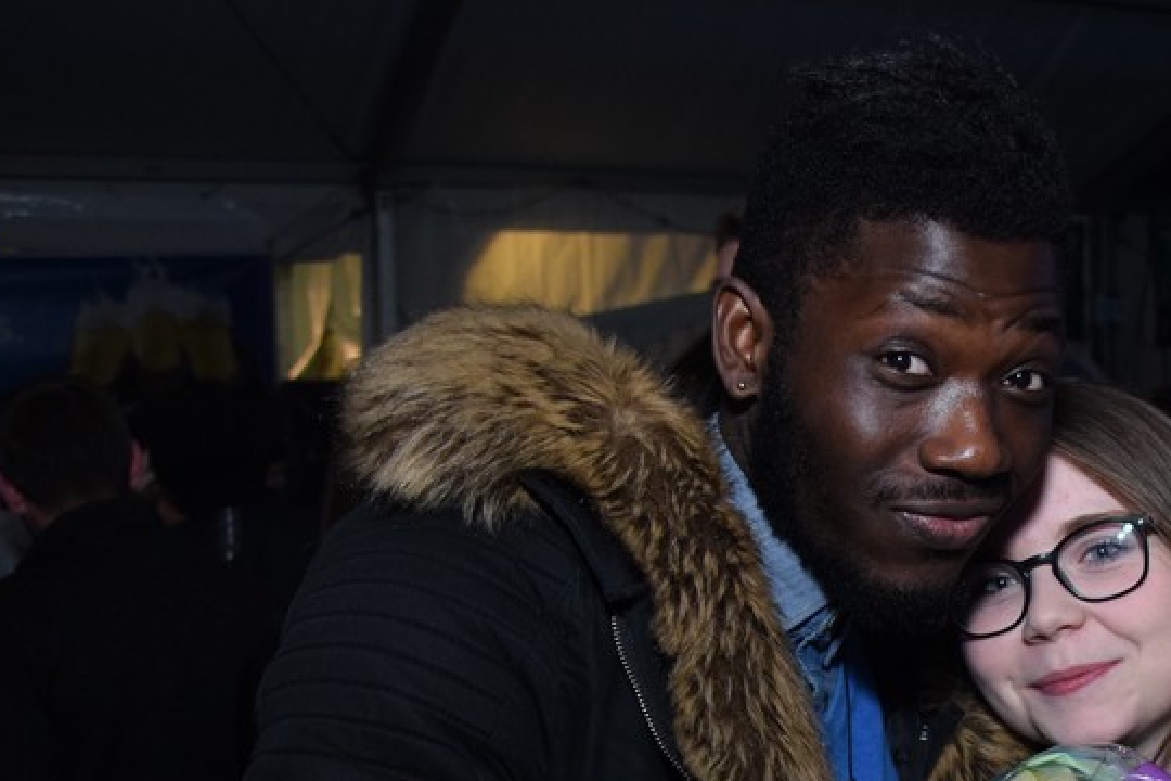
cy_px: 677
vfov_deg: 22.5
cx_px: 968
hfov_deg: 32.8
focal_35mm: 59
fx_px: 1917
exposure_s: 1/40
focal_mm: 21
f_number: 3.5
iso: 1600
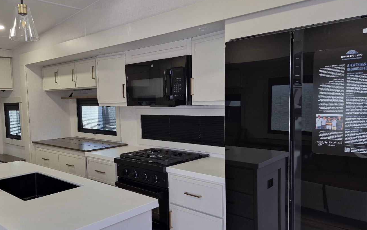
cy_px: 130
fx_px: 300
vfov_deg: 41.8
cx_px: 147
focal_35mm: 30
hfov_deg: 62.3
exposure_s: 1/53.2
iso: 100
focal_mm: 5.4
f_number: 1.8
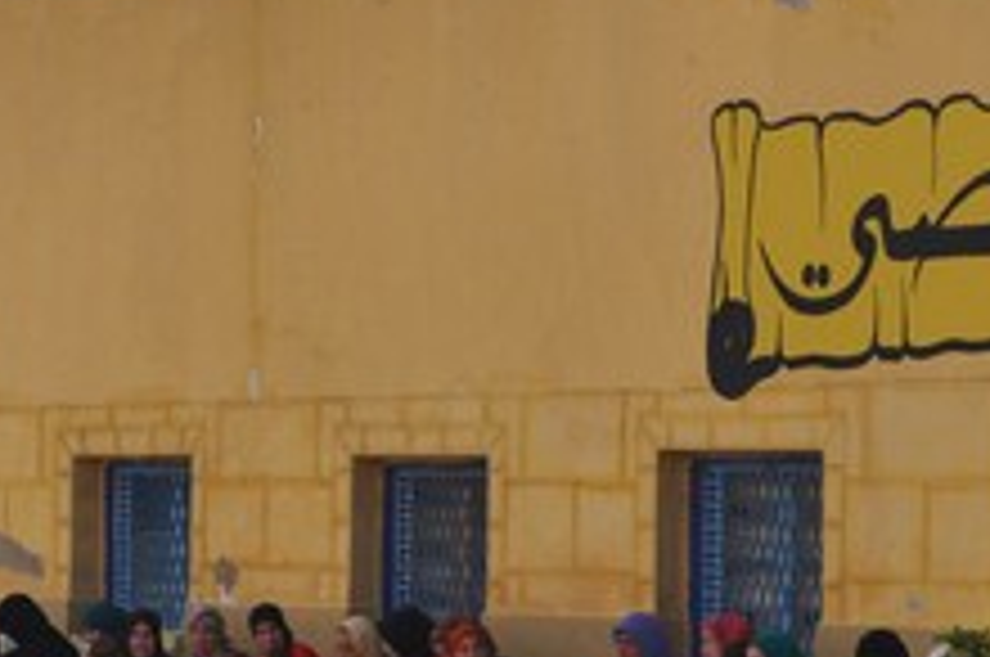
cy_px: 389
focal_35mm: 209
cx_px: 176
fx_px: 5739
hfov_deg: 9.8
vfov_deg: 6.6
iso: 200
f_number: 11
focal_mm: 48
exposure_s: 1/500
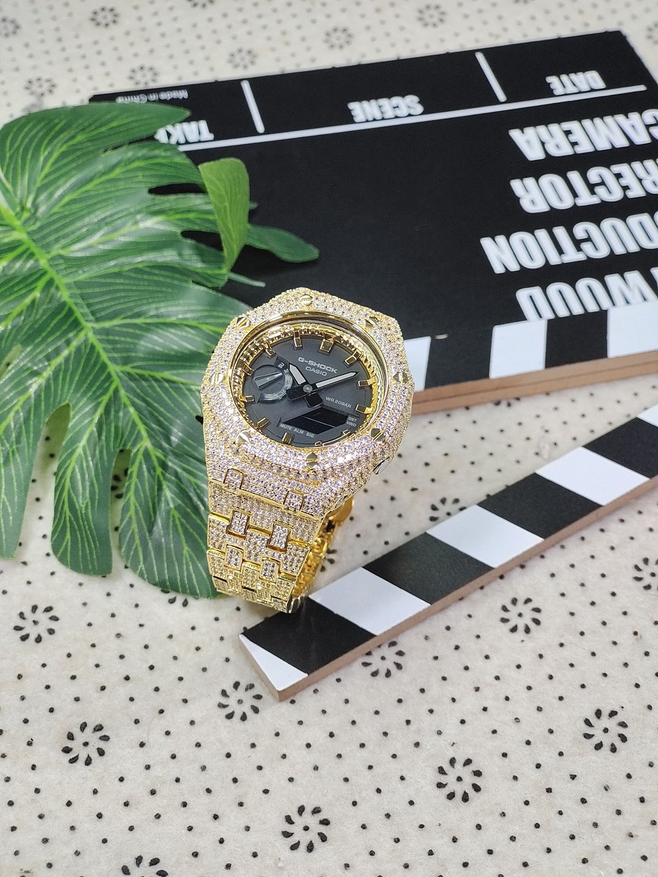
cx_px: 329
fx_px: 1267
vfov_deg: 38.2
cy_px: 438
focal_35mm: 50
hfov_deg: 29.1
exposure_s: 1/100
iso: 77
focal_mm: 7.55
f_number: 2.08
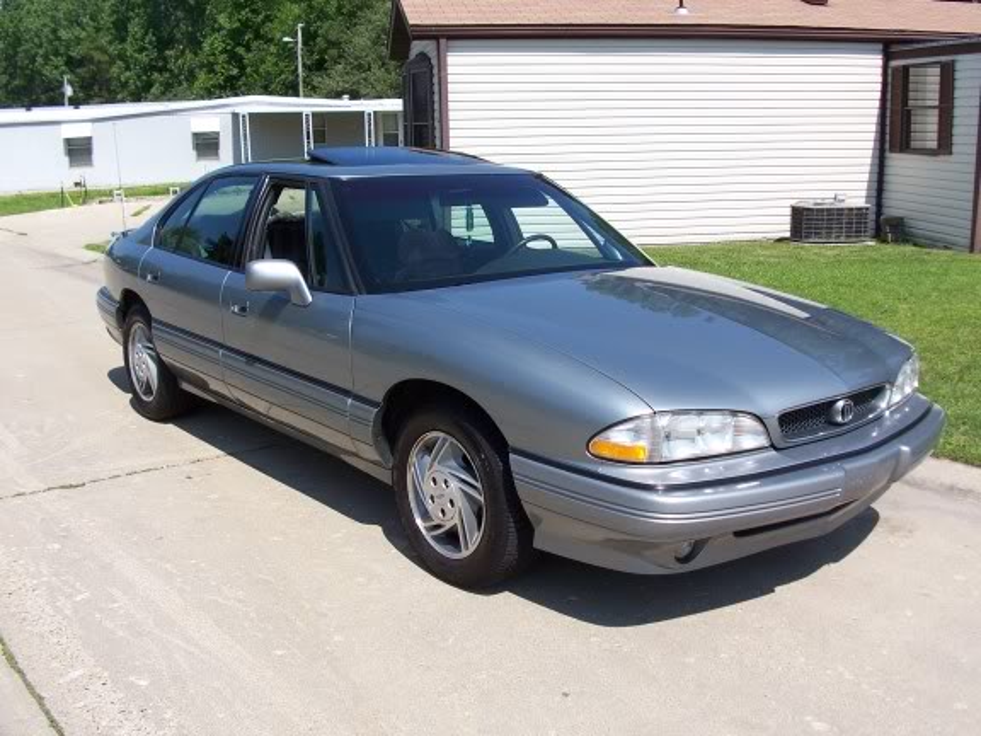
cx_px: 490
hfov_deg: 52.6
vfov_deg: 40.7
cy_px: 368
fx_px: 992
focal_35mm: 35
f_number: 4
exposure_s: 1/750
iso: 80
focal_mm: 6
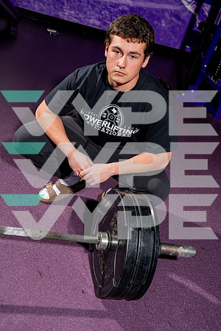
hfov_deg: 27.5
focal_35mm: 49
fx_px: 451
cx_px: 110
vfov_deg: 40.3
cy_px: 166
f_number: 8
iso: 100
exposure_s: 1/250
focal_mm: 49
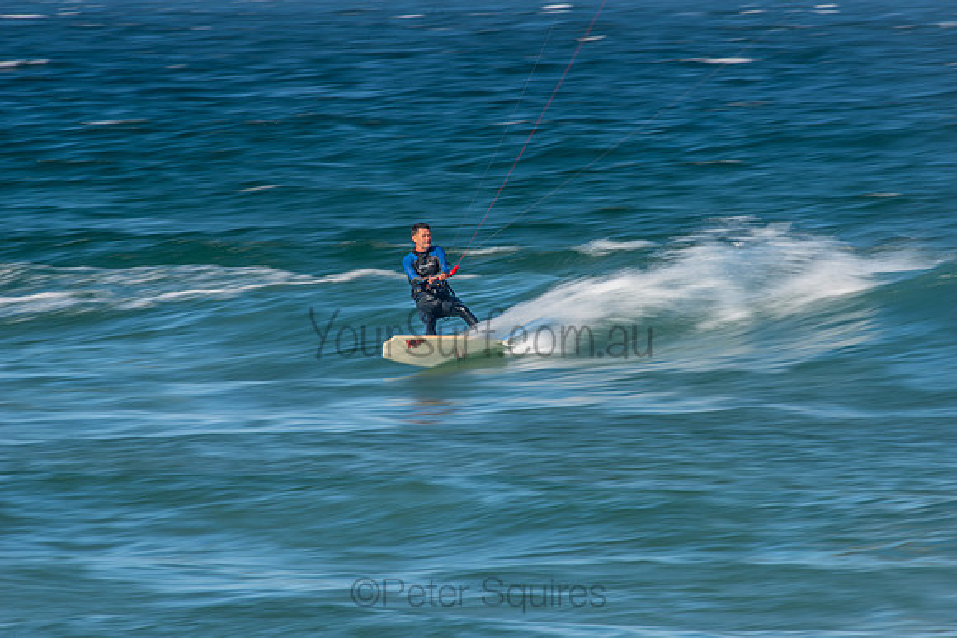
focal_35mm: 500
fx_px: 13294
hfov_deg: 4.1
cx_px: 478
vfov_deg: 2.8
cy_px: 319
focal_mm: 500
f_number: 18
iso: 64
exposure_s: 1/30
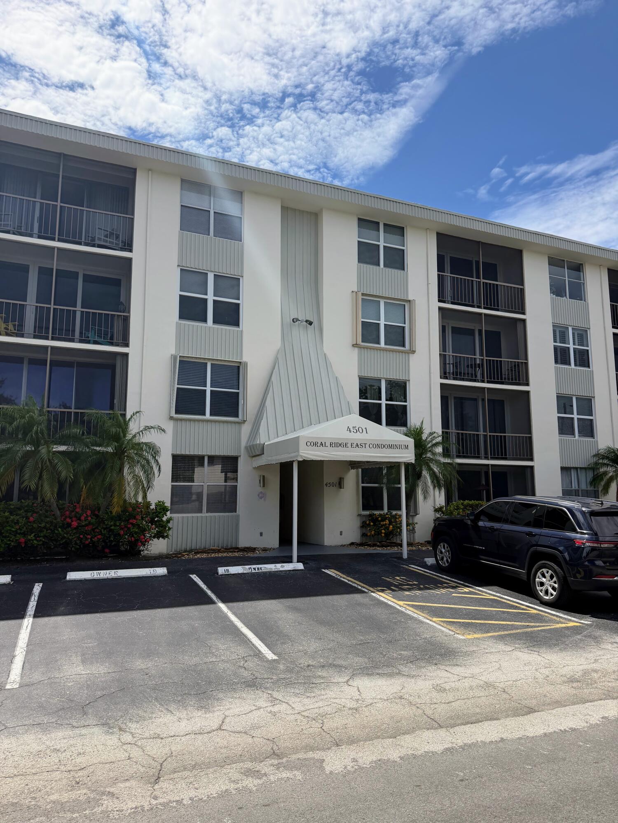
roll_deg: +1.0
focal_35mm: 24
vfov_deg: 71.6
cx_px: 309
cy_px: 412
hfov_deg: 56.8
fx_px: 571
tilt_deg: +11.0
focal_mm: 6.76
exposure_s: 1/8130
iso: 100
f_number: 1.78
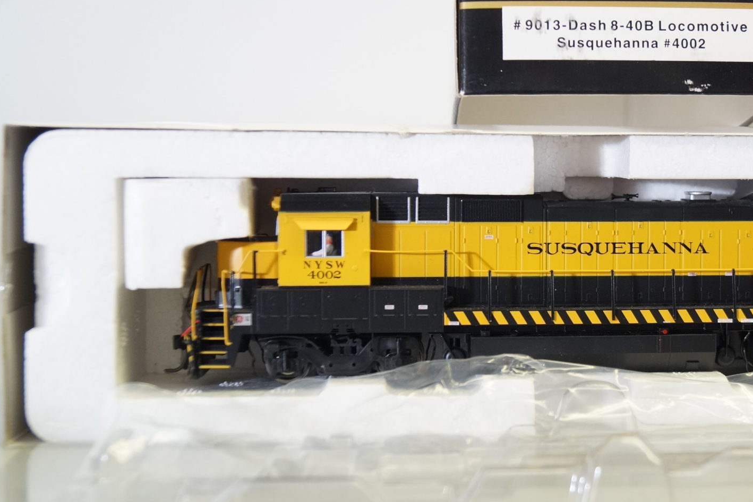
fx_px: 1359
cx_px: 519
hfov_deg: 30.7
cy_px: 197
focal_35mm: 65
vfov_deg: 20.9
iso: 800
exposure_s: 1/160
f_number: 4.5
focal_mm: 30
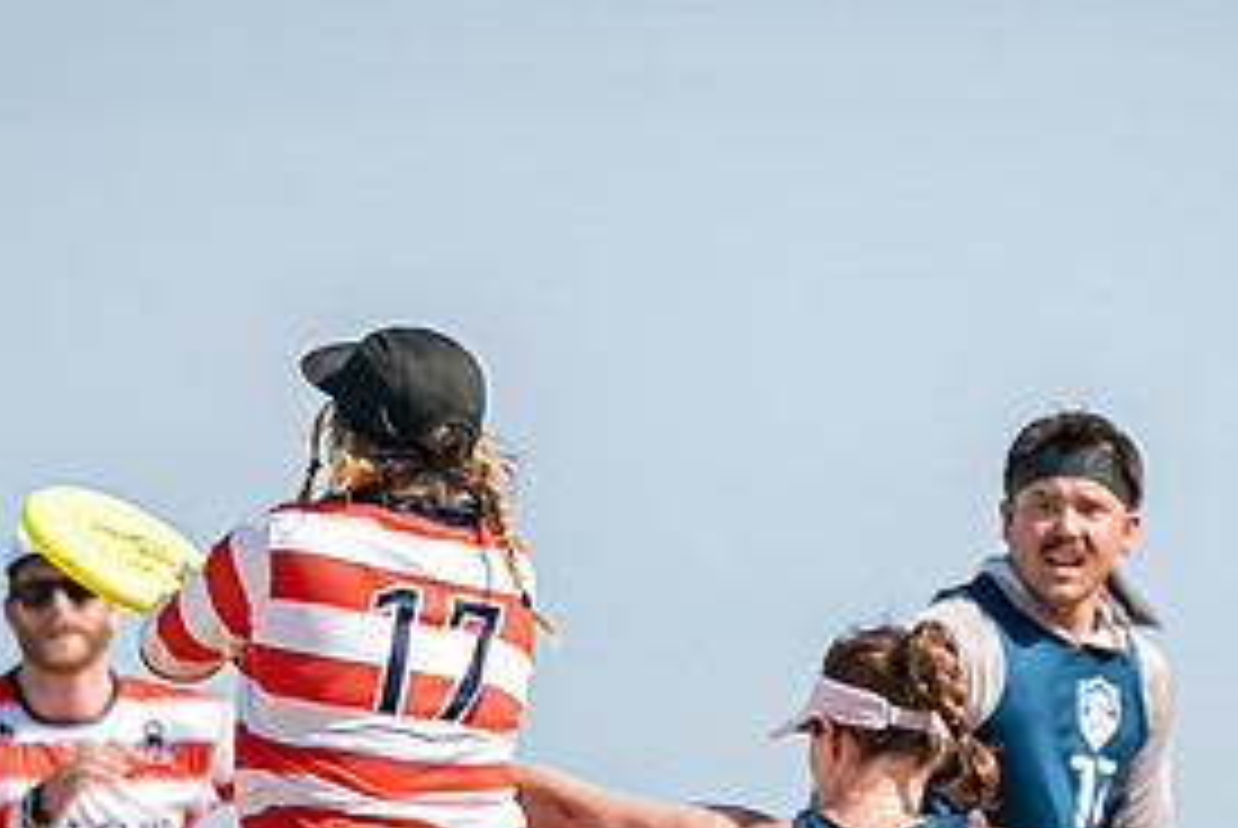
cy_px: 762
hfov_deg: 2.4
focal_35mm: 874
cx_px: 1038
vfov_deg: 1.6
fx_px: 30087
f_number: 2.8
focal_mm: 200
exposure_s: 1/3200
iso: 160
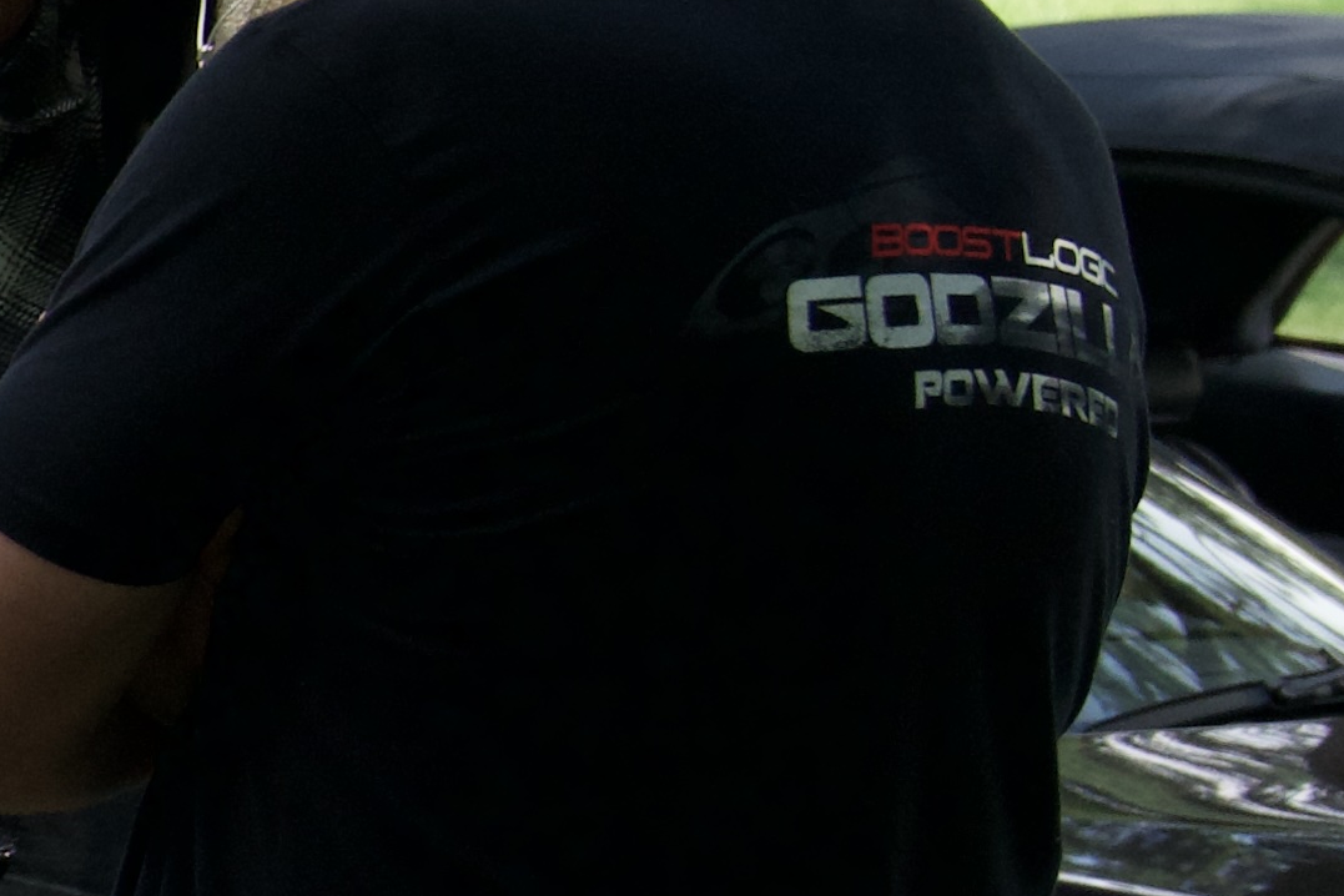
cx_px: -2925
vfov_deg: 5.4
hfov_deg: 7.2
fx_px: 9370
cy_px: 1189
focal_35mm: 251
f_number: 5.6
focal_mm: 34
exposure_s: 1/200
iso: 1000
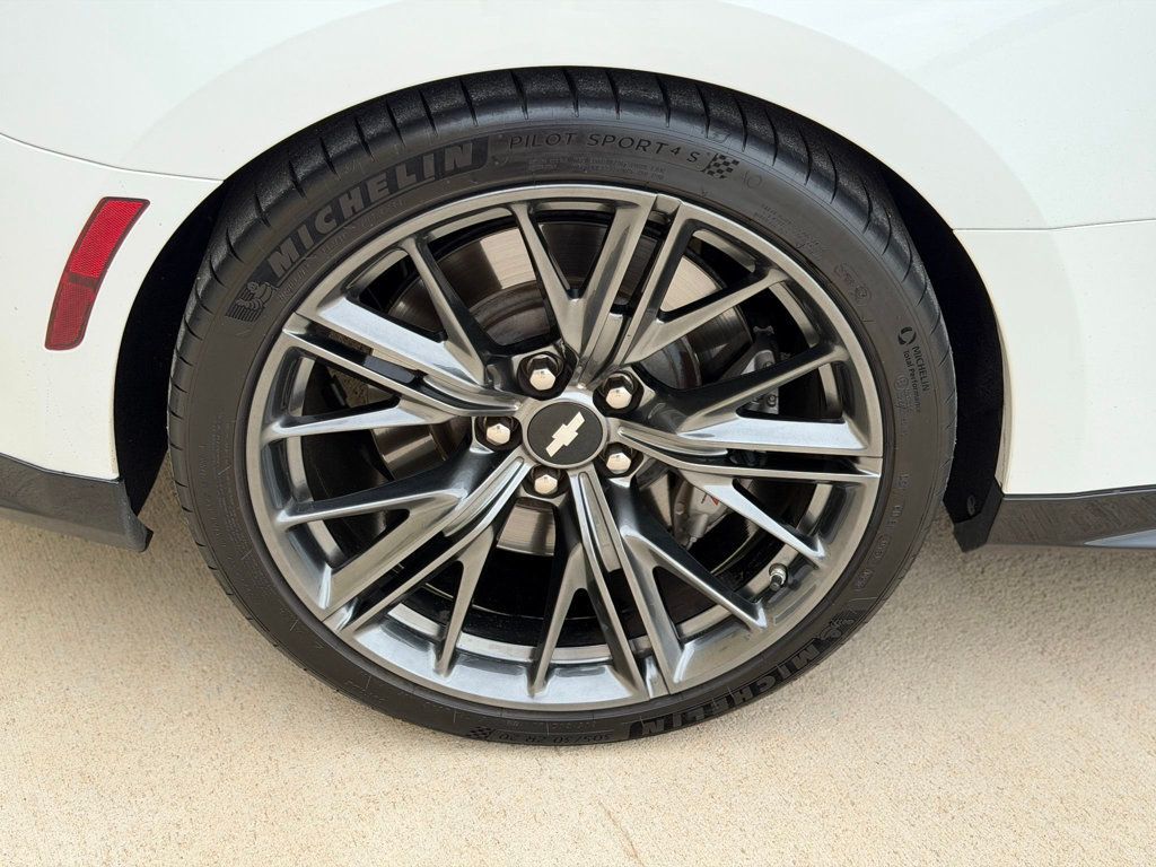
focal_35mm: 48
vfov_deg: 30.3
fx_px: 1603
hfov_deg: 39.7
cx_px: 578
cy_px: 434
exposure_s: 1/574
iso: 100
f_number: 1.78
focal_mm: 6.76
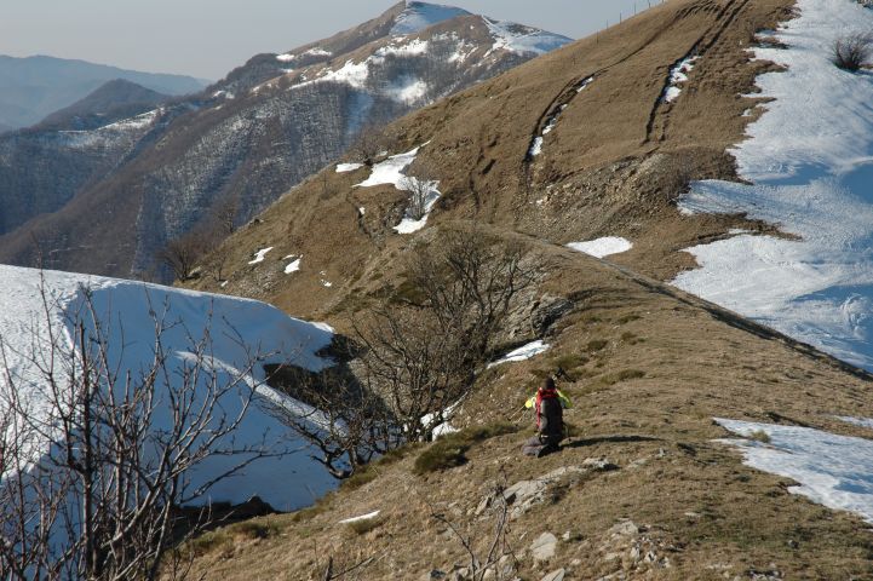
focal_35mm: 105
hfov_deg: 19.5
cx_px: 436
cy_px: 290
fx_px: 2545
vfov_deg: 13.0
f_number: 9
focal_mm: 70
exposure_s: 1/320
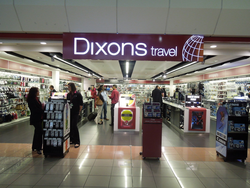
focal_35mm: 25
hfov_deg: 69.4
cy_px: 94
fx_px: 181
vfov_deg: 54.9
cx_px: 125
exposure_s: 1/30
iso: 280
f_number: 3.3
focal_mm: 4.5
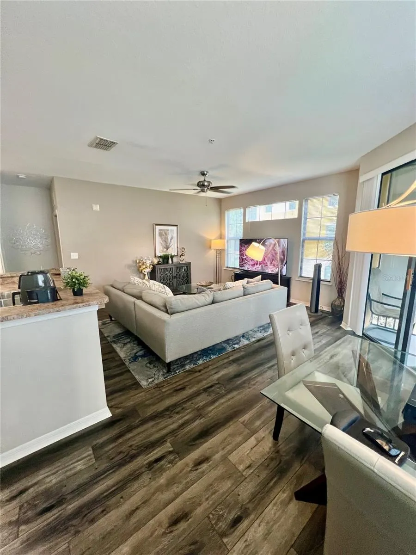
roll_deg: +2.9
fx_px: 208
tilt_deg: -6.6
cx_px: 208
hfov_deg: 89.9
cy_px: 278
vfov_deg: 106.2
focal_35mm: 13
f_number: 1.8
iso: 160
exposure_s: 1/60
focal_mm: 1.57
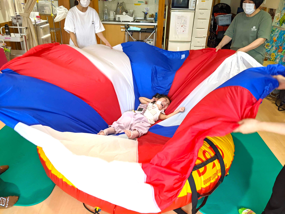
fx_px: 222
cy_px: 107
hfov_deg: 65.3
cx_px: 142
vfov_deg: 51.4
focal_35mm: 27
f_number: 1.8
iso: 146
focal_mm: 4.44
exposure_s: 1/258
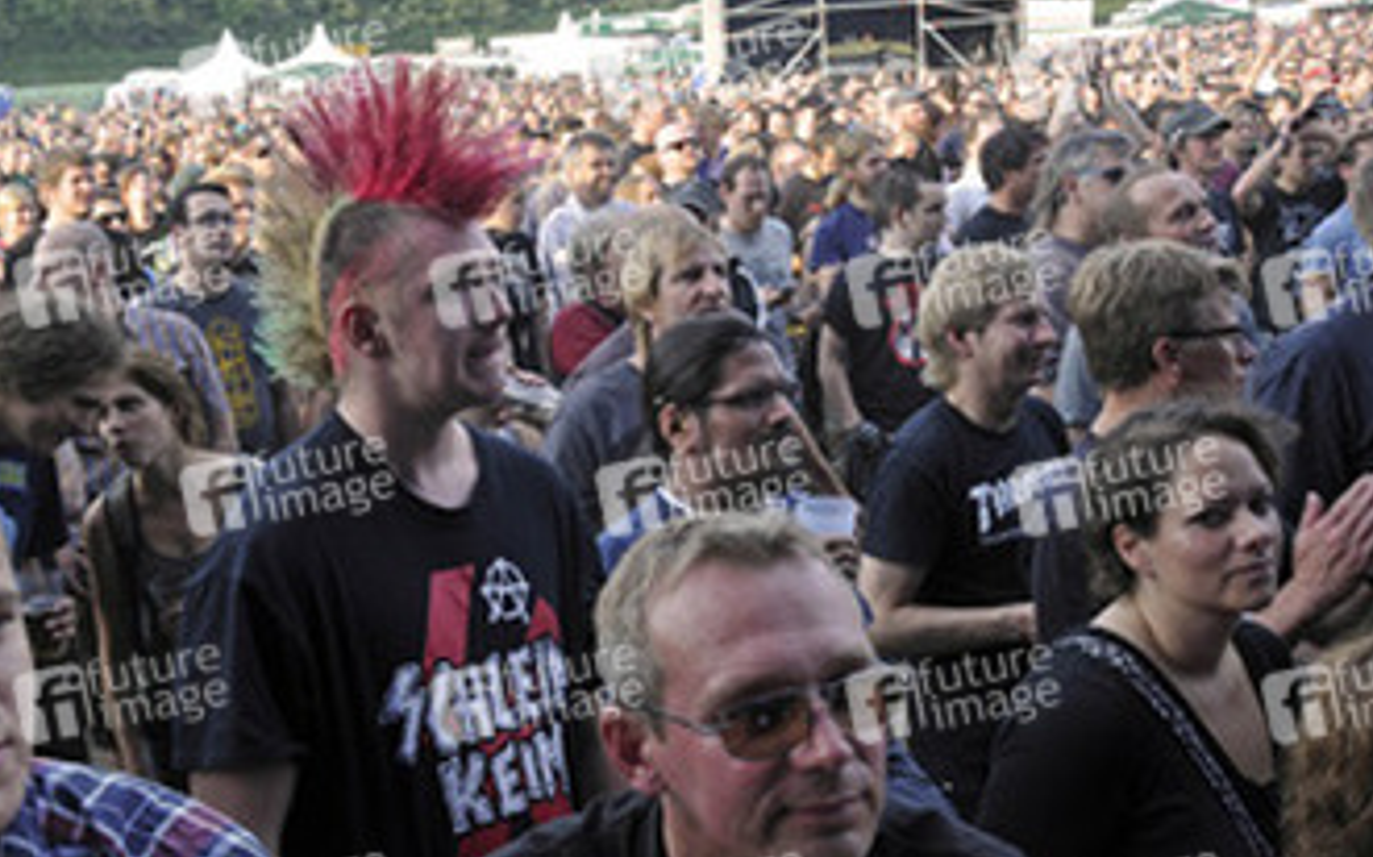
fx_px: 1870
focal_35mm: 50
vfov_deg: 25.8
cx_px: 591
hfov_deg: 40.2
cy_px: 383
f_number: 6.3
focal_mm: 24
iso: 200
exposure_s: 1/160
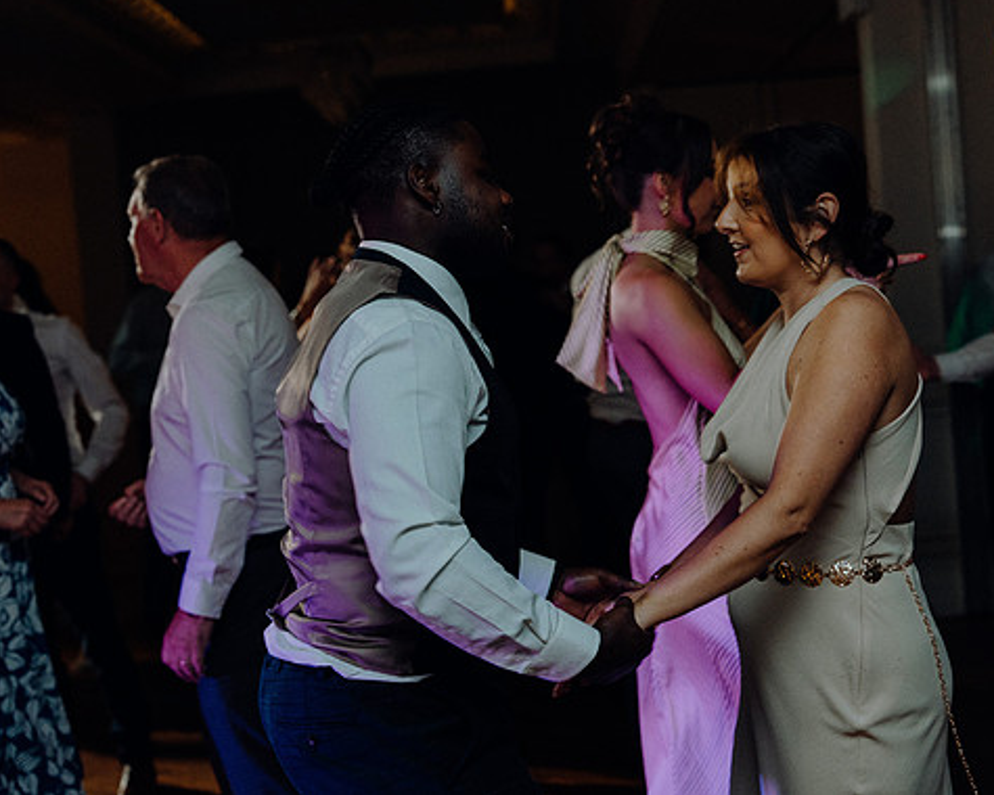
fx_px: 1853
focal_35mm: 63
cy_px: 392
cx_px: 586
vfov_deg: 24.2
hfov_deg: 30.0
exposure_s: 1/160
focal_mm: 55
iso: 2500
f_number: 3.5
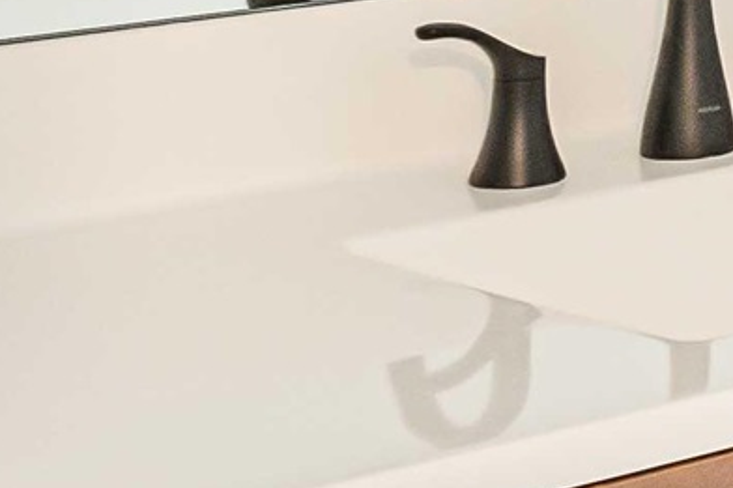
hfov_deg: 10.4
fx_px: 3032
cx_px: 2113
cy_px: -477
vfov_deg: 8.7
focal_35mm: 149
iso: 400
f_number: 6.3
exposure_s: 1/4
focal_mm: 13
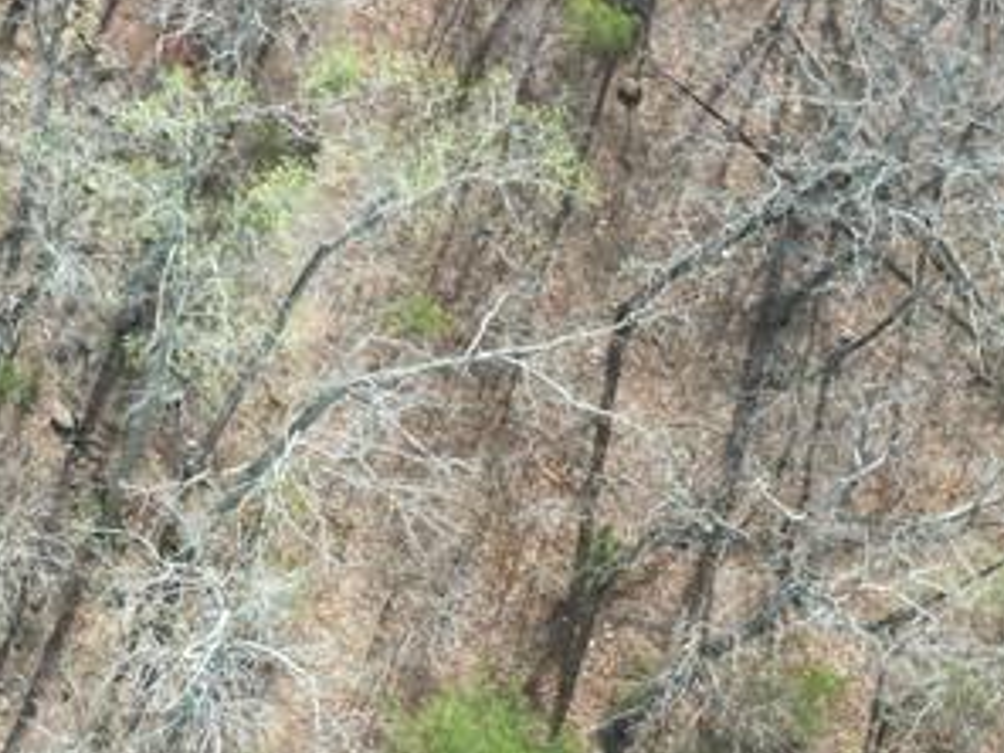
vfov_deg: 16.9
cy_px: -193
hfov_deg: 22.1
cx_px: -142
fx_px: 2407
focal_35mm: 83
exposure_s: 1/800
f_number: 1.7
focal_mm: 6.72
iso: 100
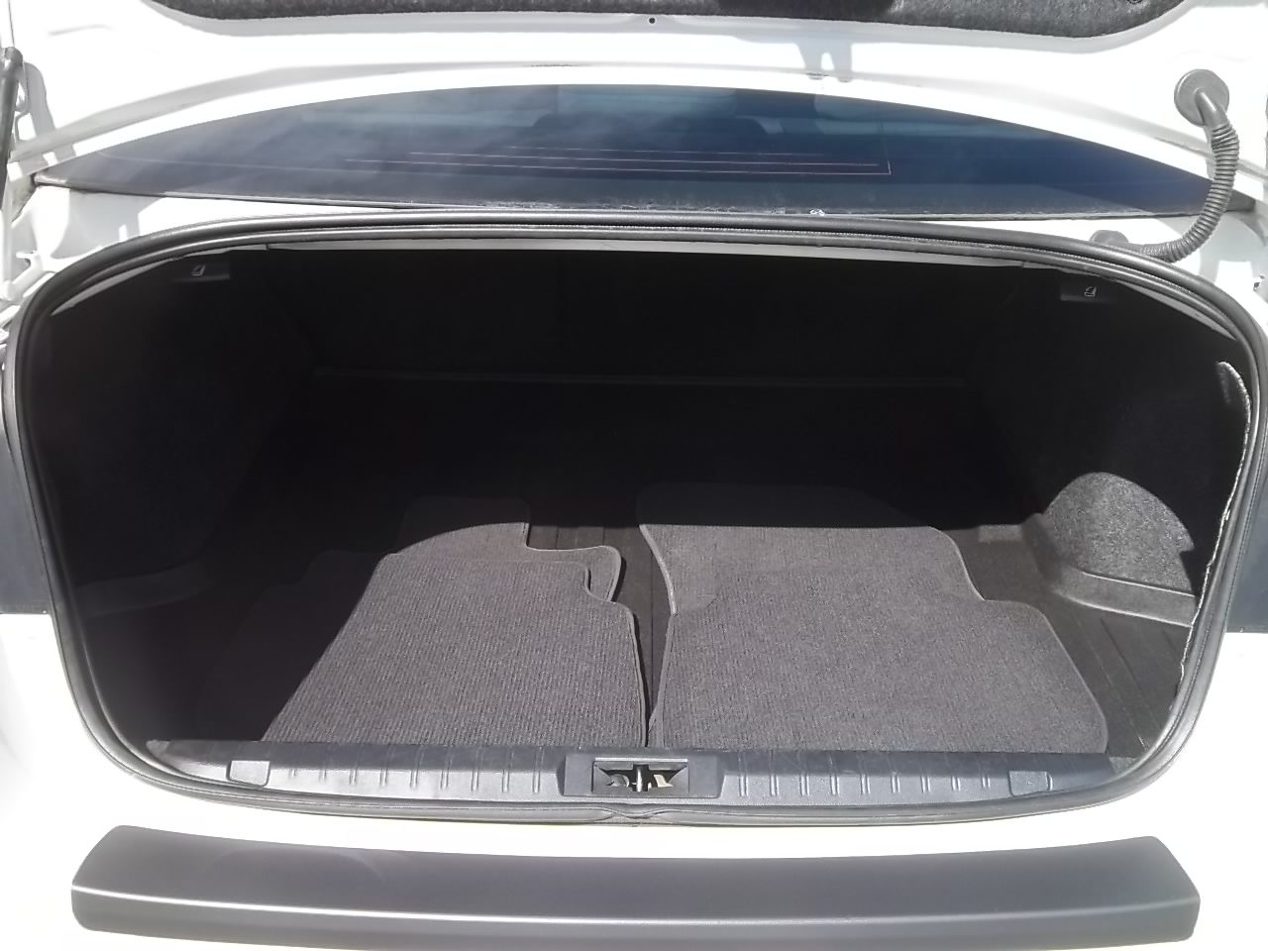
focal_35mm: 35
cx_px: 634
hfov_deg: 52.6
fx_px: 1282
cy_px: 476
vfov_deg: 40.7
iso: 64
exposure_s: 1/250
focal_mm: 6.17
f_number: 3.86
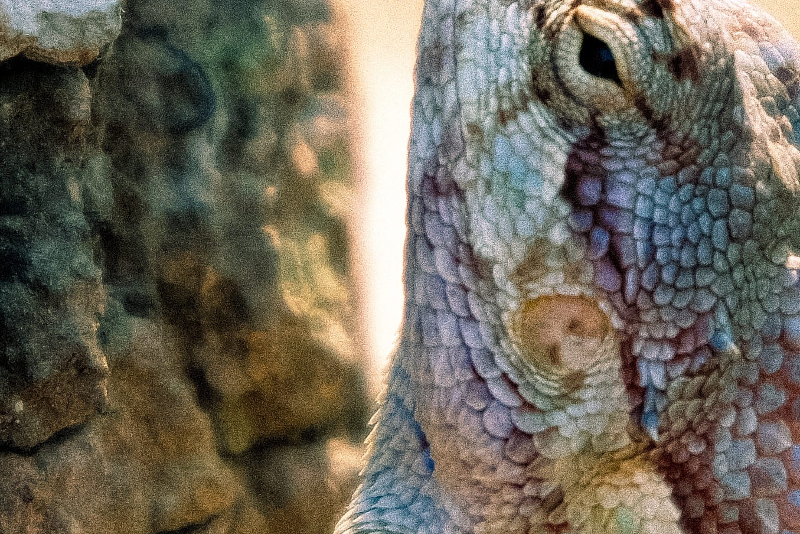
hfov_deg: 6.2
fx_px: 7379
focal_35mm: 332
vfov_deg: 4.1
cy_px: 322
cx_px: 462
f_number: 5.6
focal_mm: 50
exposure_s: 1/280
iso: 400
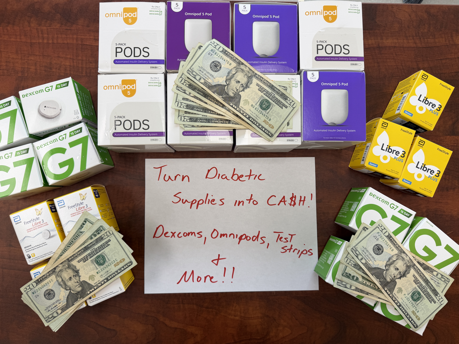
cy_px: 172
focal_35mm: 24
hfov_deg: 71.6
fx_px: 318
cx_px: 230
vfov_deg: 56.8
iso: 64
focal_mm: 6.76
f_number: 1.78
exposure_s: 1/190
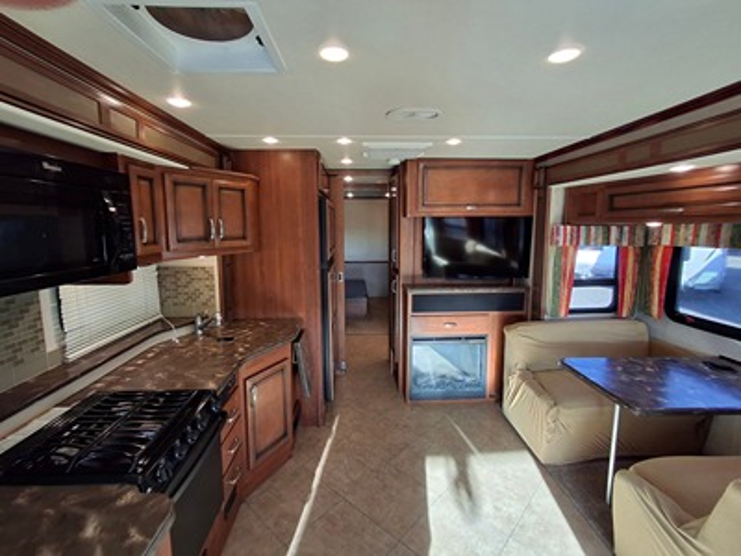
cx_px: 370
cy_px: 278
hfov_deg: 94.5
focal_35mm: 16
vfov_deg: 78.1
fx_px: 343
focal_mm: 1.64
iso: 40
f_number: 2.2
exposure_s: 1/40
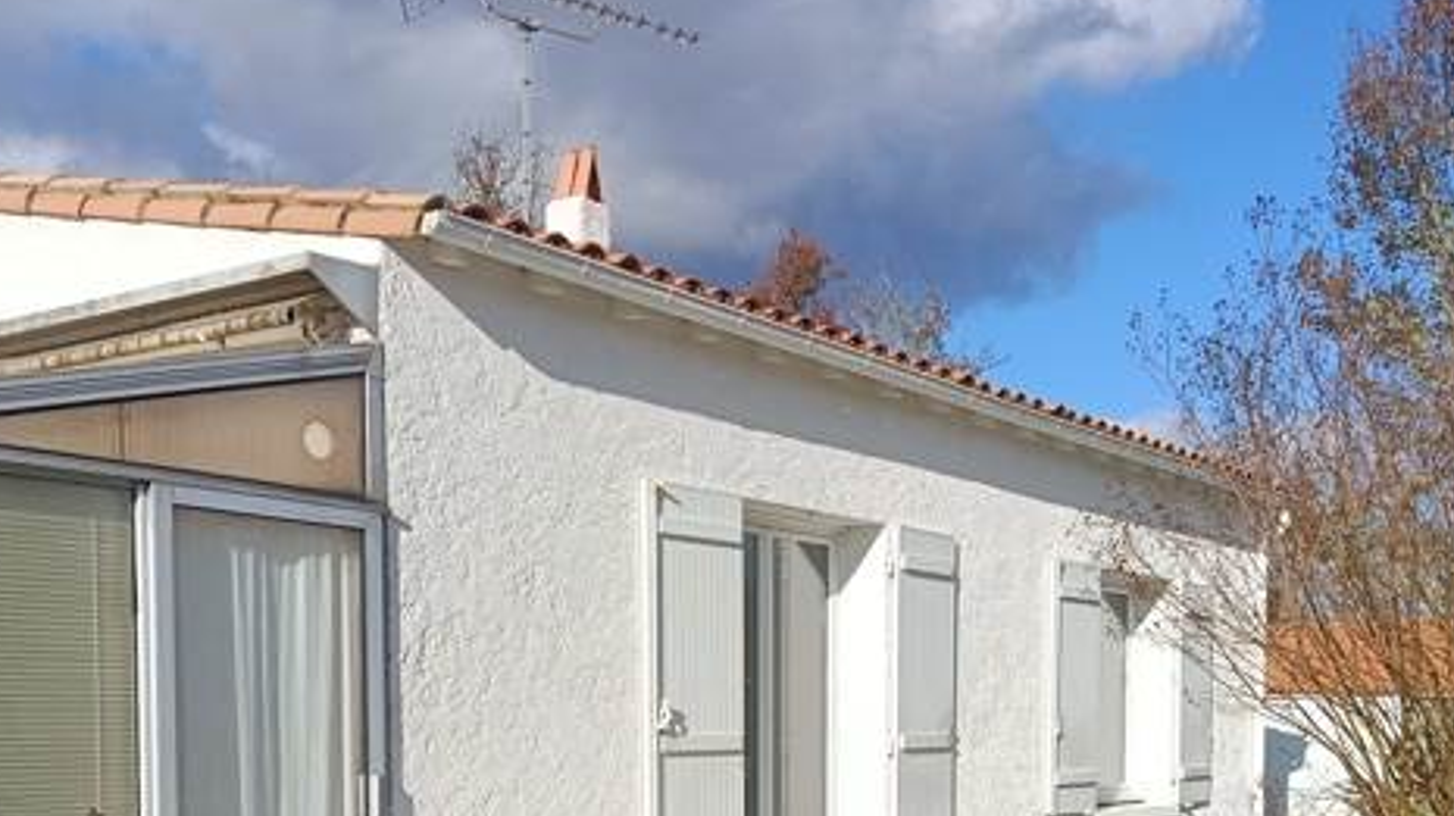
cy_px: 816
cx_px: 851
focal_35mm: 45
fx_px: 1734
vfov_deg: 25.2
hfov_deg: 45.3
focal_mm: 5.24
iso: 51
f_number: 1.7
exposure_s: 1/737
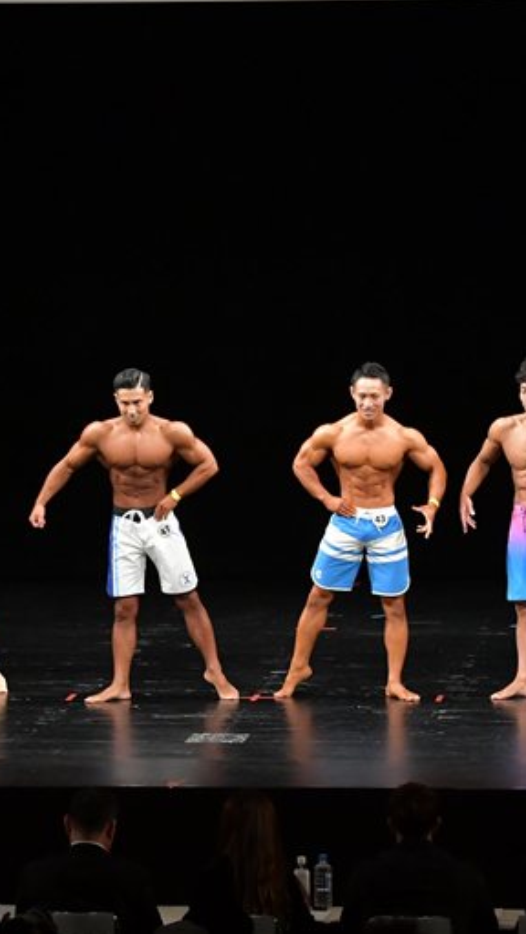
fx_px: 4835
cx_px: 249
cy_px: 467
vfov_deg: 11.0
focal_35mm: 195
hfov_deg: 6.2
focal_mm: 82
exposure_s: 1/400
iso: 3200
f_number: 5.6
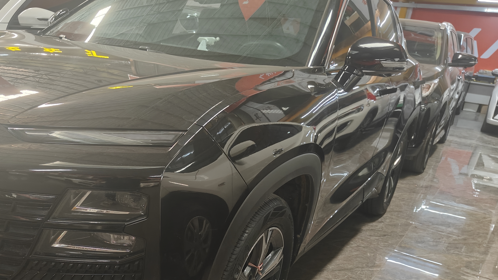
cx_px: 145
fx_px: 502
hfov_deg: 51.2
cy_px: 218
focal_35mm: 38
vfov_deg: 30.5
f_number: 1.8
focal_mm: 5.59
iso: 500
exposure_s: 1/50
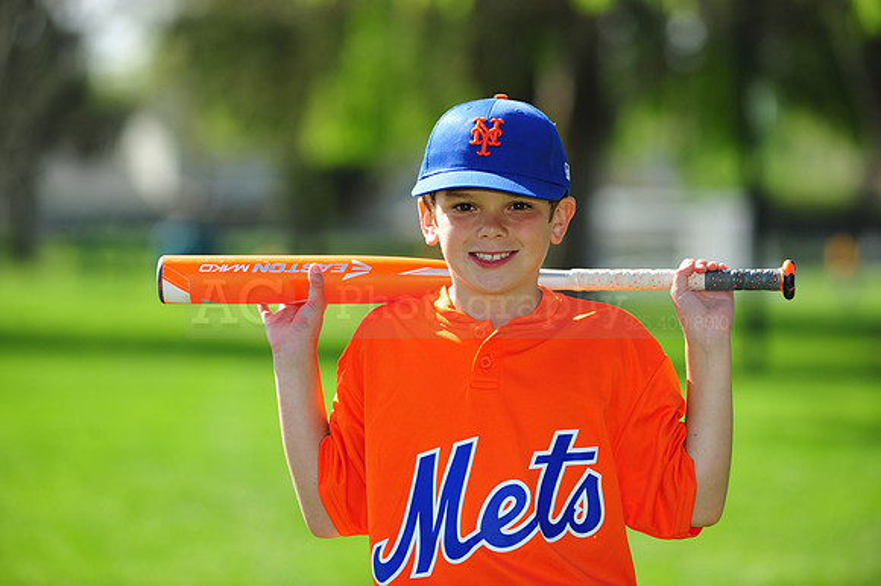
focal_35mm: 200
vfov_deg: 6.9
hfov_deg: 10.3
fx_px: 4891
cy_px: 293
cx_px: 440
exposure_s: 1/800
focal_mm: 200
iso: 200
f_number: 4.5
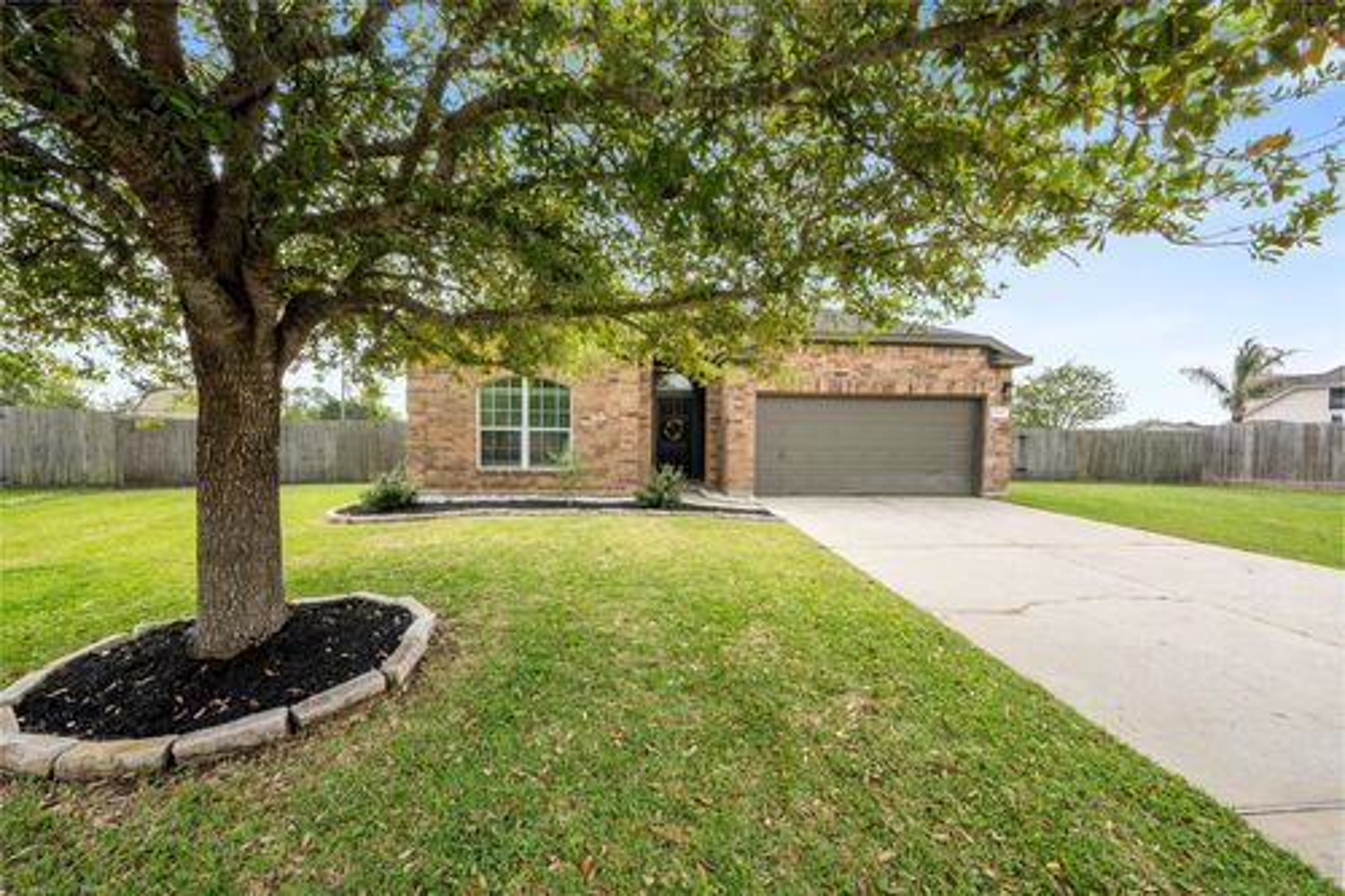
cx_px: 672
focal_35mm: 12
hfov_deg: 112.6
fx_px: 448
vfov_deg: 90.0
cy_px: 448
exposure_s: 1/20
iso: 800
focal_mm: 12
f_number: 9
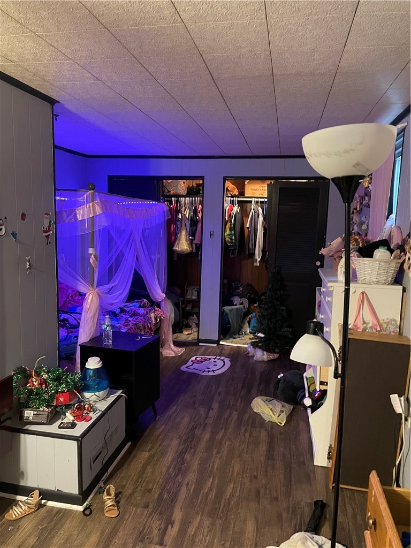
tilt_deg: -7.1
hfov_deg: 53.1
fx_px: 412
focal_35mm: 26
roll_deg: -2.0
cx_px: 206
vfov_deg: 67.3
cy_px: 274
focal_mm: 4.2
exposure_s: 1/30
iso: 800
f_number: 1.6
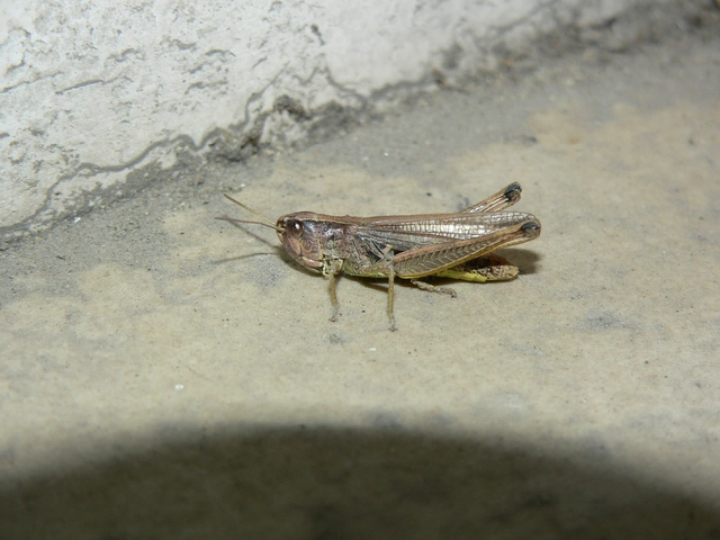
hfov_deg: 22.3
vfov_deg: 16.8
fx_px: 1830
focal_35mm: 88
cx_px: 360
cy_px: 270
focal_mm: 14.7
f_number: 4
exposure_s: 1/60
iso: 100
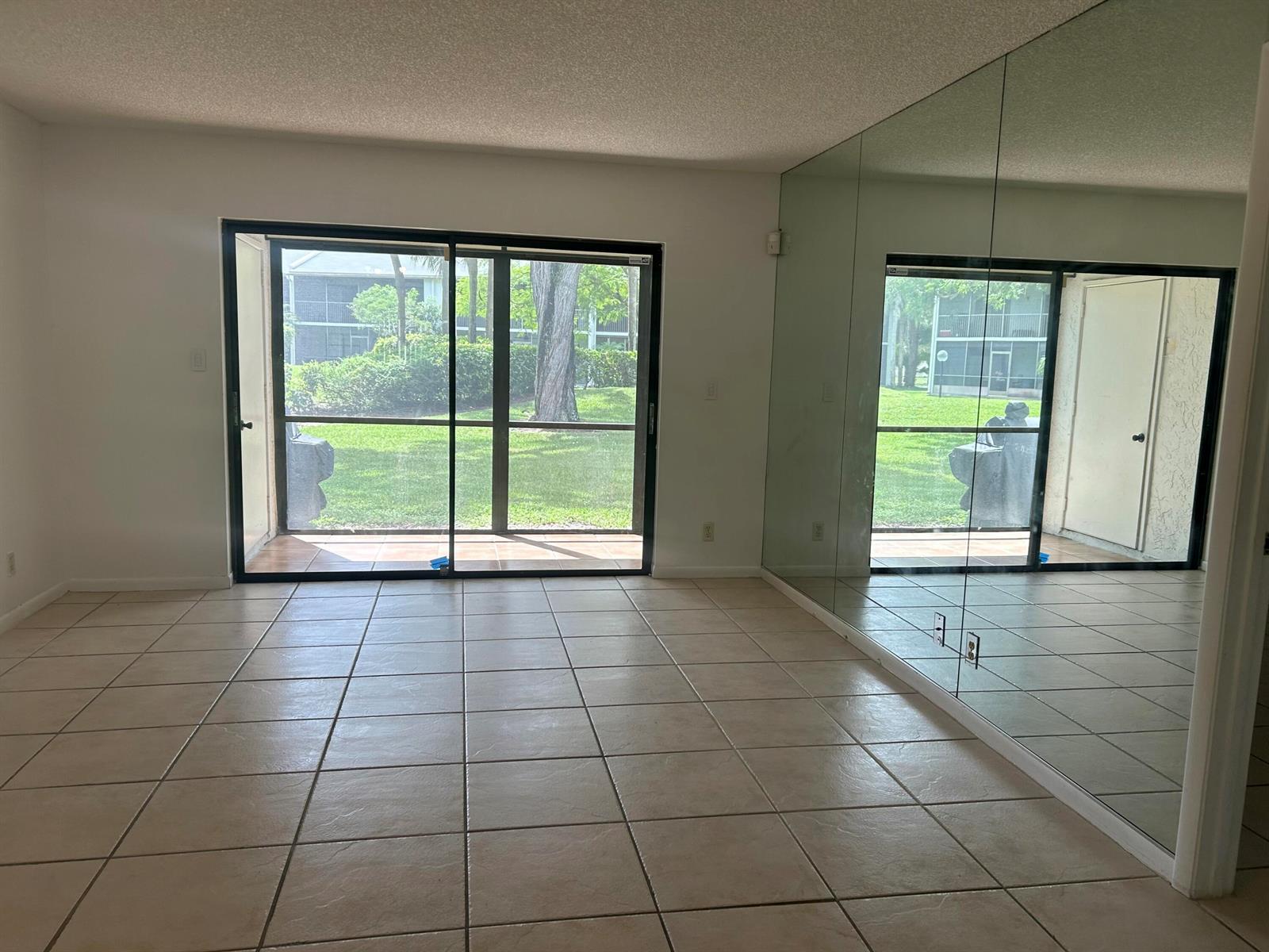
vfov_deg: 53.1
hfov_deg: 67.3
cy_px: 476
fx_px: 953
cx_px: 634
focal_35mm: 26
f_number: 1.5
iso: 50
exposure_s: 1/327
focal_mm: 5.7
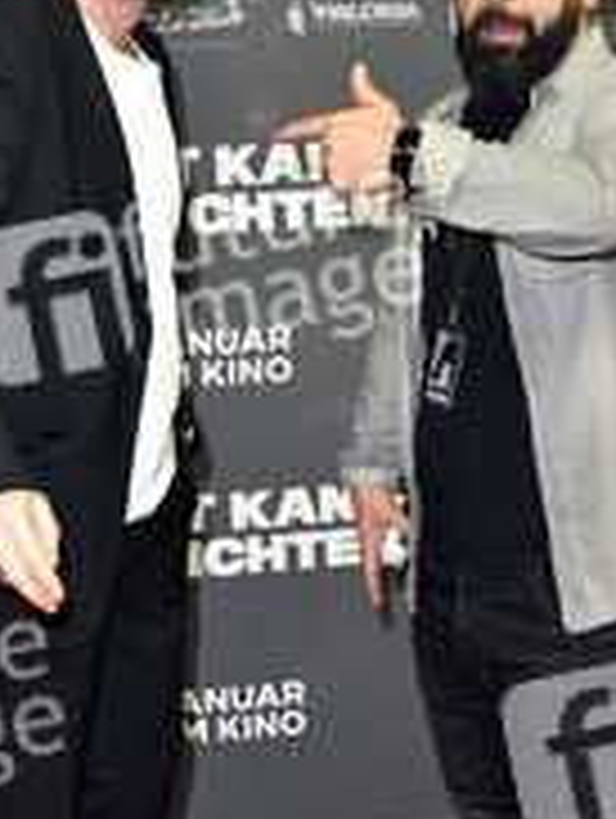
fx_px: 2296
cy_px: 504
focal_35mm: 97
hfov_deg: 15.3
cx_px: 324
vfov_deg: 20.2
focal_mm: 46
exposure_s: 1/200
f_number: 5.6
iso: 1000
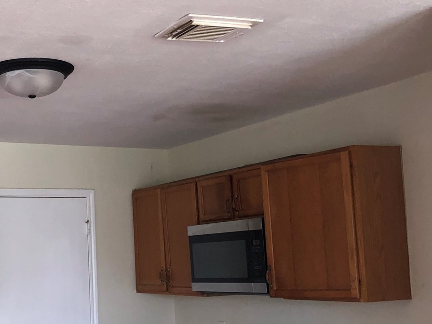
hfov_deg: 29.4
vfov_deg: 22.9
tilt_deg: +6.8
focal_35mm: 64
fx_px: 799
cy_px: 186
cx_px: 69
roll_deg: +2.7
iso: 100
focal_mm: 3.99
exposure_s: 1/120
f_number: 1.8
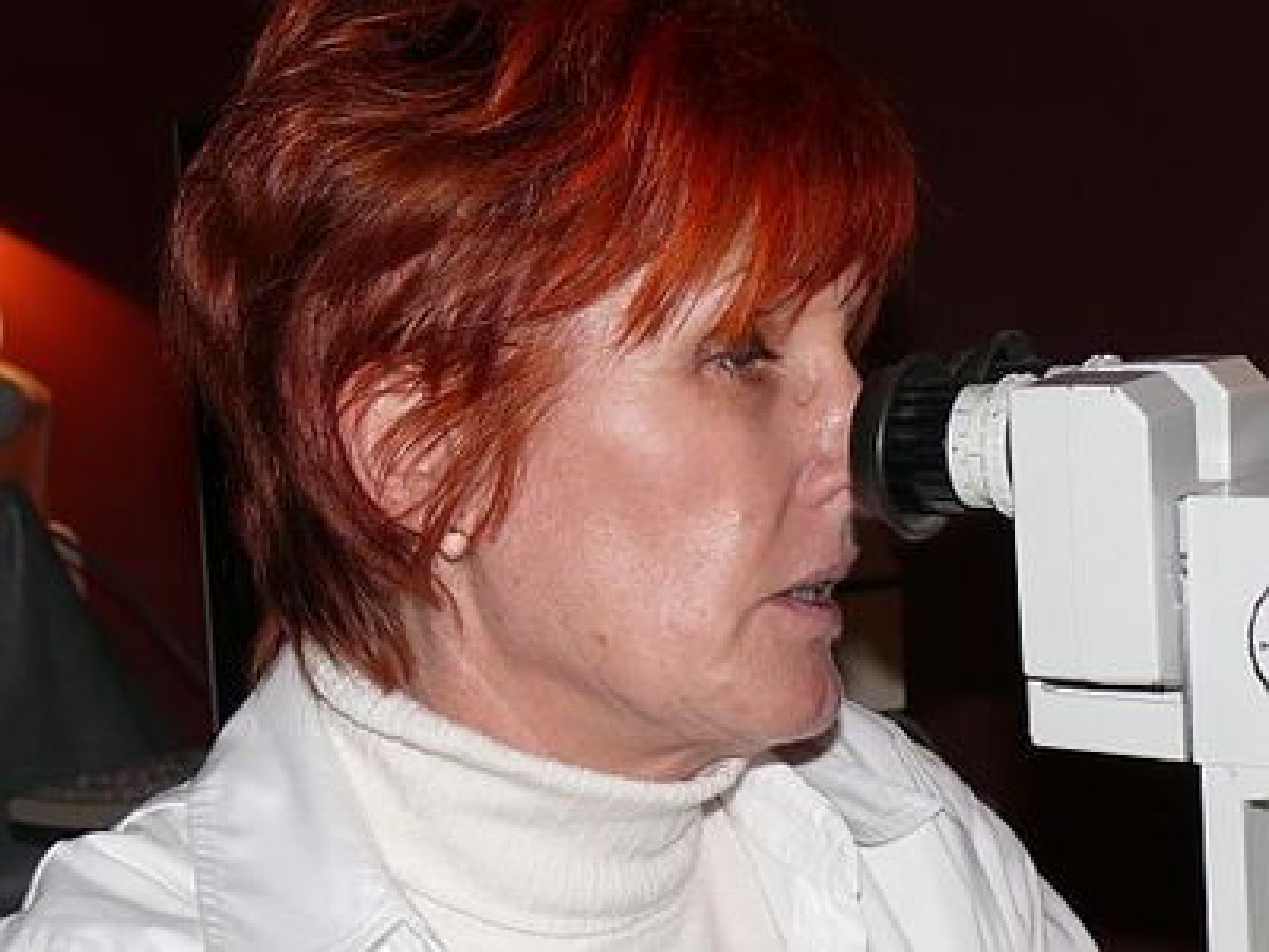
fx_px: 3263
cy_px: 476
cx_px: 634
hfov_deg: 22.0
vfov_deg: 16.6
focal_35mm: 89
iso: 100
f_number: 3.2
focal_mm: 12.5
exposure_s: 1/30
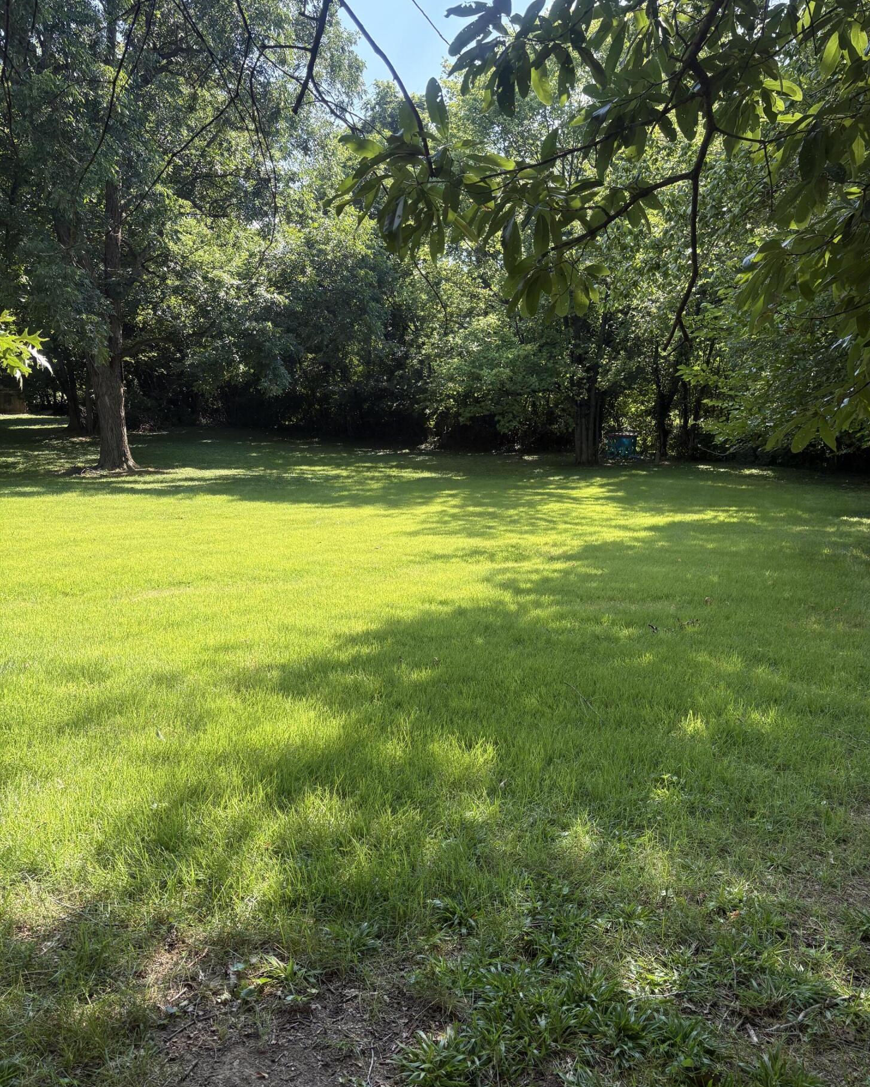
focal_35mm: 28
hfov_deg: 51.5
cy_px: 537
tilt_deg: -8.3
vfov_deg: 62.2
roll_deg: +0.3
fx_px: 901
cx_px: 449
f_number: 1.6
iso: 64
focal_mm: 5.96
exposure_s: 1/607
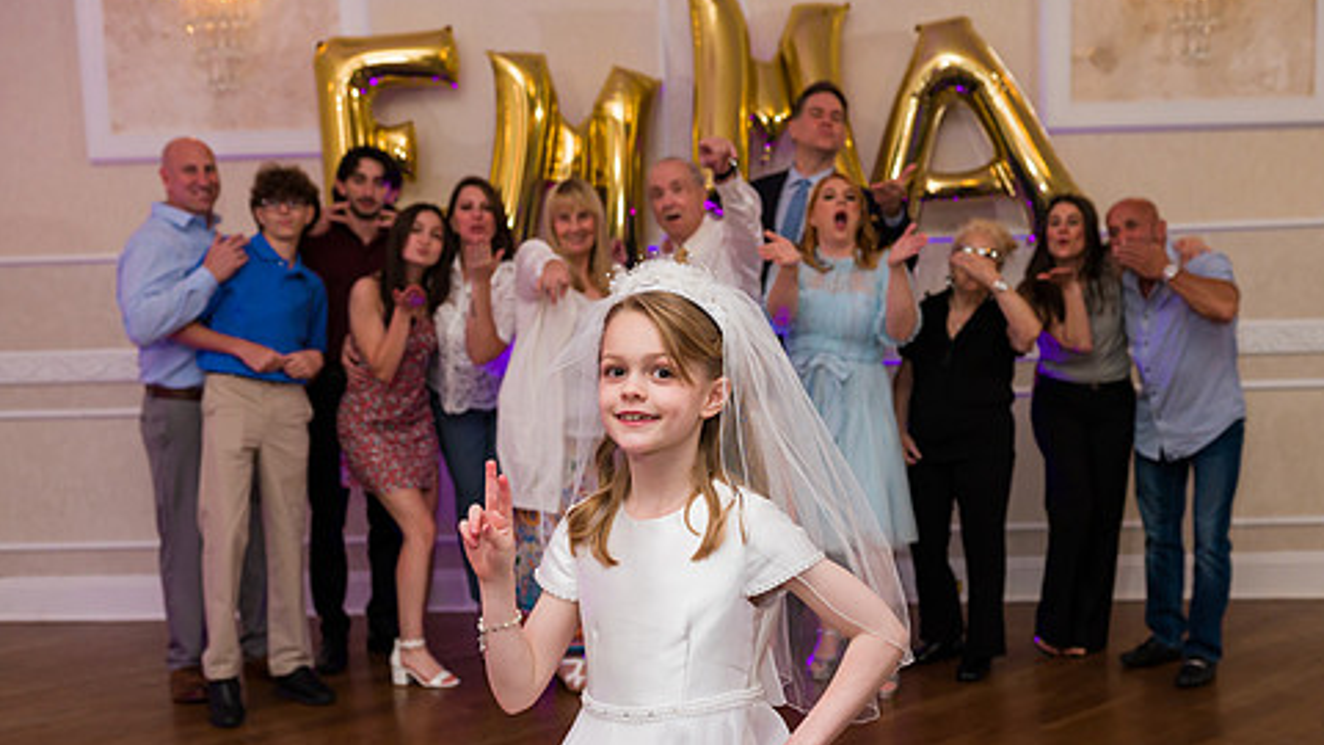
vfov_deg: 27.5
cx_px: 709
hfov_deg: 47.3
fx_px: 1510
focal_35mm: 43
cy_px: 513
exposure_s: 1/200
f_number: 5
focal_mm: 34
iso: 1250
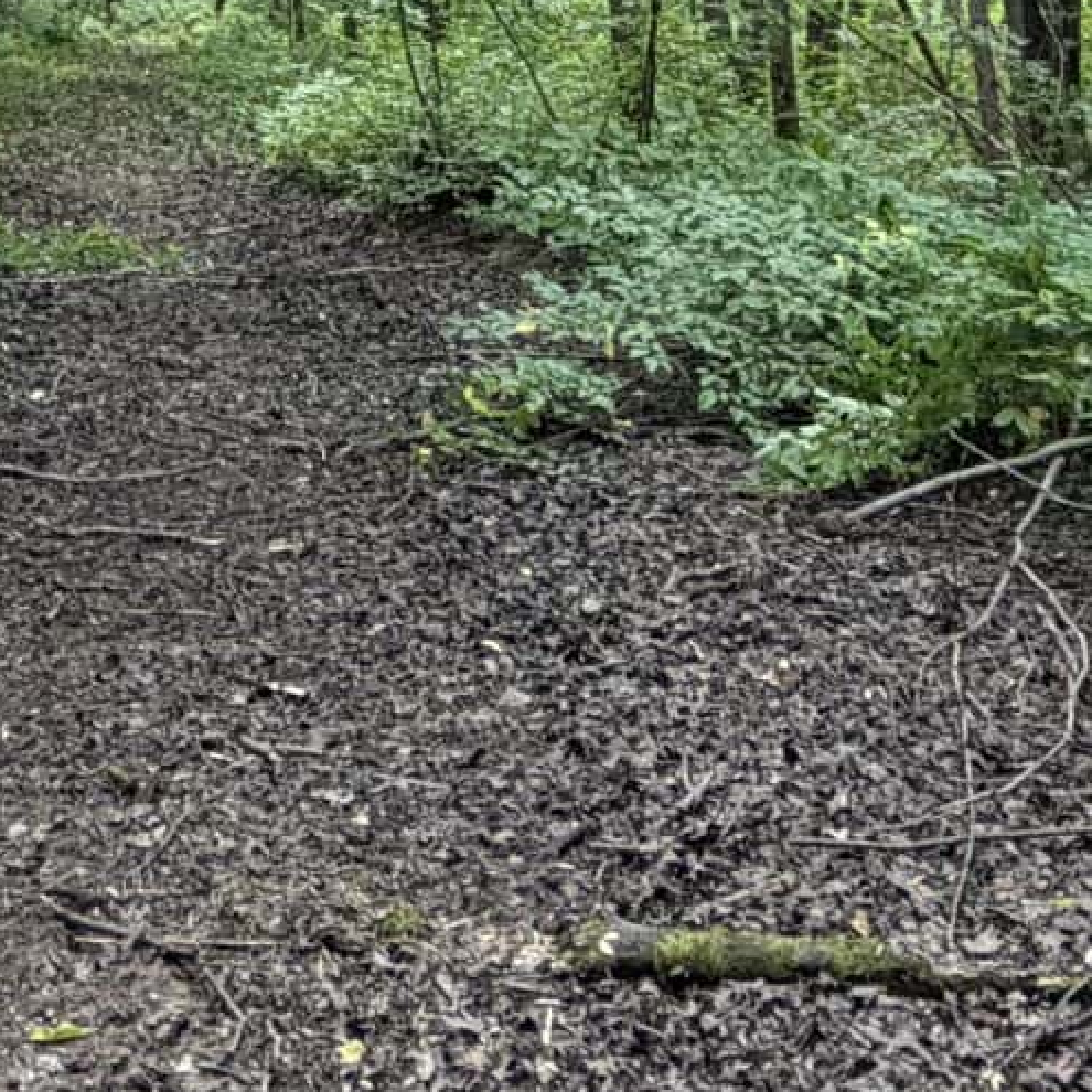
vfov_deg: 23.2
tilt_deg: +9.6
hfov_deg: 26.8
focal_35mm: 64
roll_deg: -0.6
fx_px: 2284
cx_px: 375
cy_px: -399
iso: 200
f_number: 2.2
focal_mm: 2.22
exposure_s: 1/121
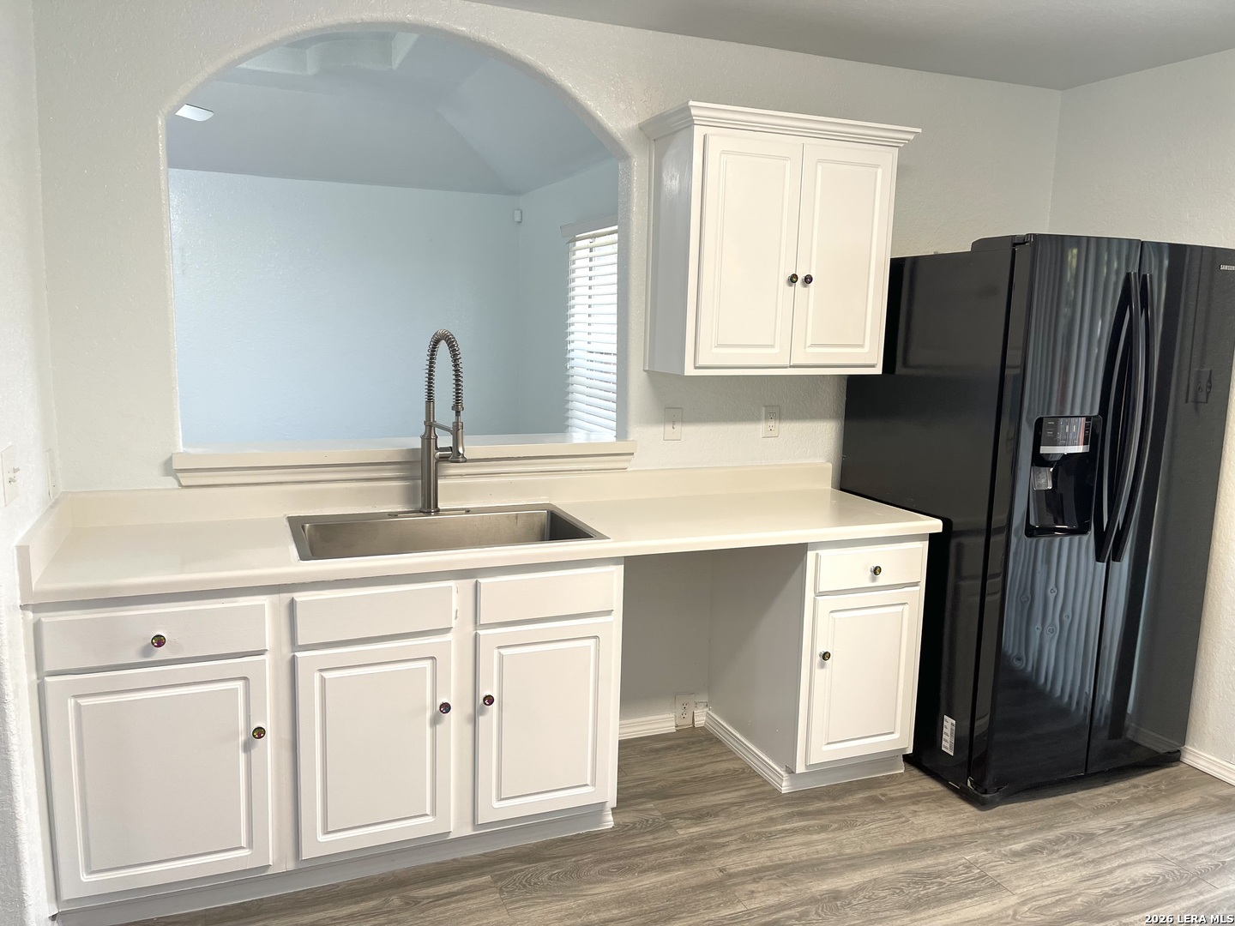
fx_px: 892
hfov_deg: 69.4
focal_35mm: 25
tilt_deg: -9.2
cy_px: 463
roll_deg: -0.9
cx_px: 618
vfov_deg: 54.9
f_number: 1.6
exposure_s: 1/60
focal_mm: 5.1
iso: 64
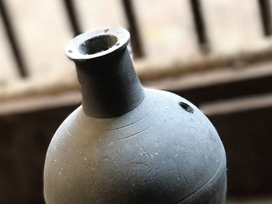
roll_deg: +15.0
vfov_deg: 12.2
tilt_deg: -32.0
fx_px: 943
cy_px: 210
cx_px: 143
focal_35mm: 120
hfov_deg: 16.4
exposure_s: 1/50
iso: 320
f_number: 2.8
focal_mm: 6.6
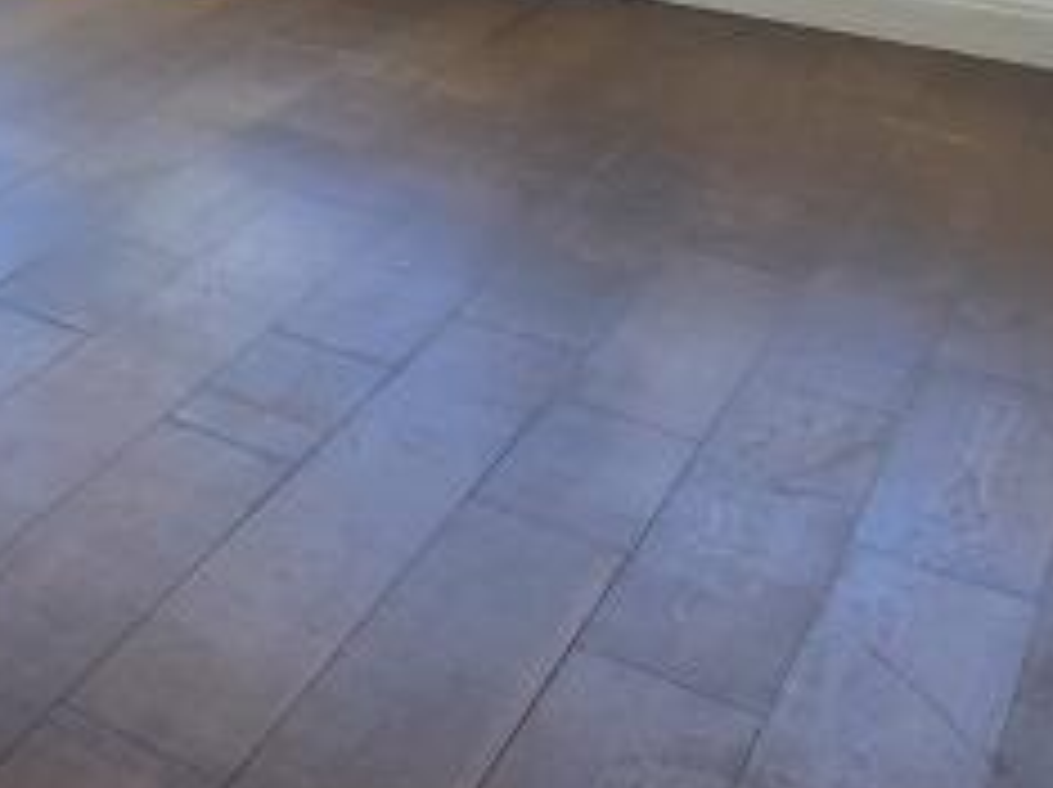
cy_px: -279
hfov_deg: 22.4
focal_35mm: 57
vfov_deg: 22.5
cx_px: -778
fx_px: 1732
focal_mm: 2.2
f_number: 2.2
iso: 50
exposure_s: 1/177
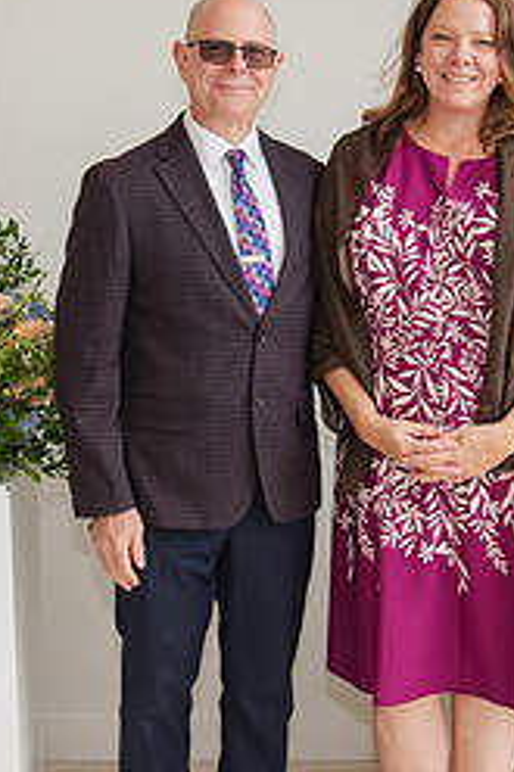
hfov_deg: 17.5
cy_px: 241
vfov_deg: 25.8
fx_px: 1673
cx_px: 235
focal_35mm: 78
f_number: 4
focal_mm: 27
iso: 125
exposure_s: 1/200
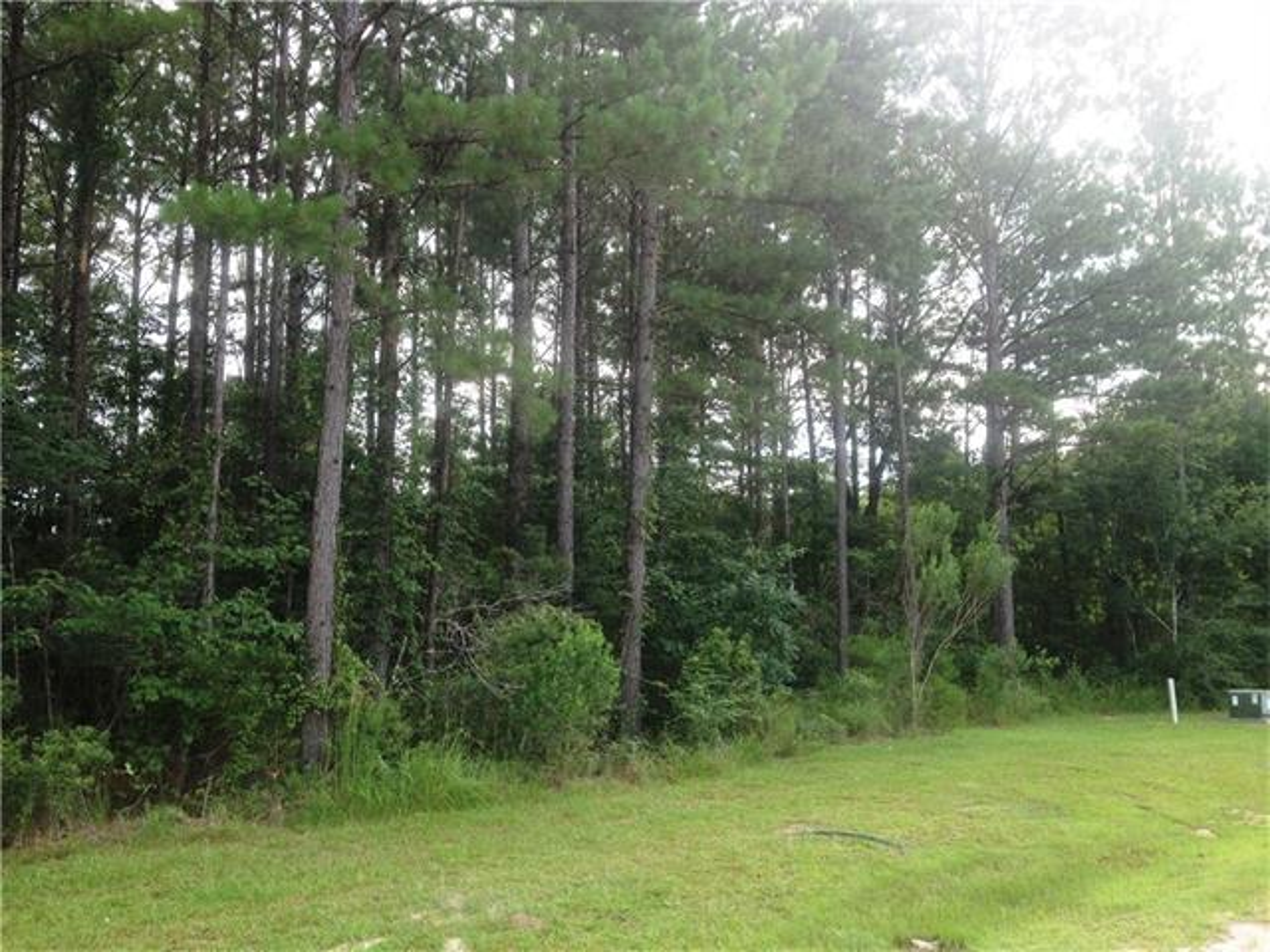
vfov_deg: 40.7
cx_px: 635
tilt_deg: +8.0
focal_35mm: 35
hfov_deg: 52.6
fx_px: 1284
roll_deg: +0.5
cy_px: 476
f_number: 2.4
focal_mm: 4.28
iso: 50
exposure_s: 1/198
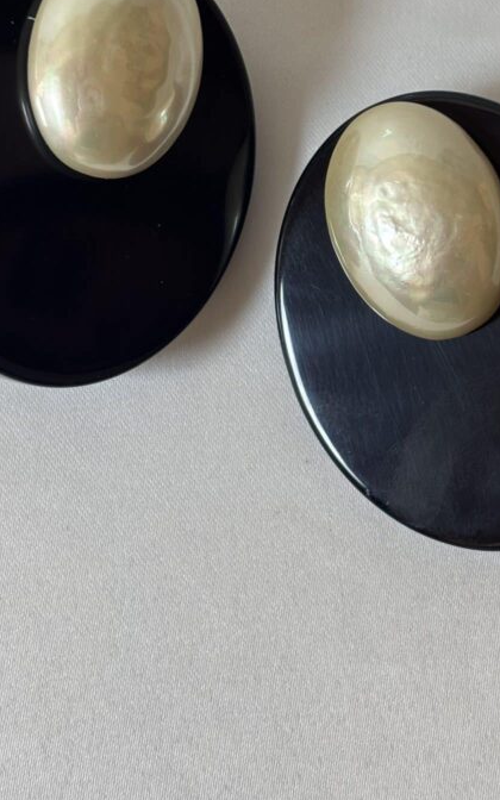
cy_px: 242
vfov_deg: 24.5
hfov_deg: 15.5
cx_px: 263
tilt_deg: -80.5
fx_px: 1831
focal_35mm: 84
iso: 32
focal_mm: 5.96
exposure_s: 1/100
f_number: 1.6
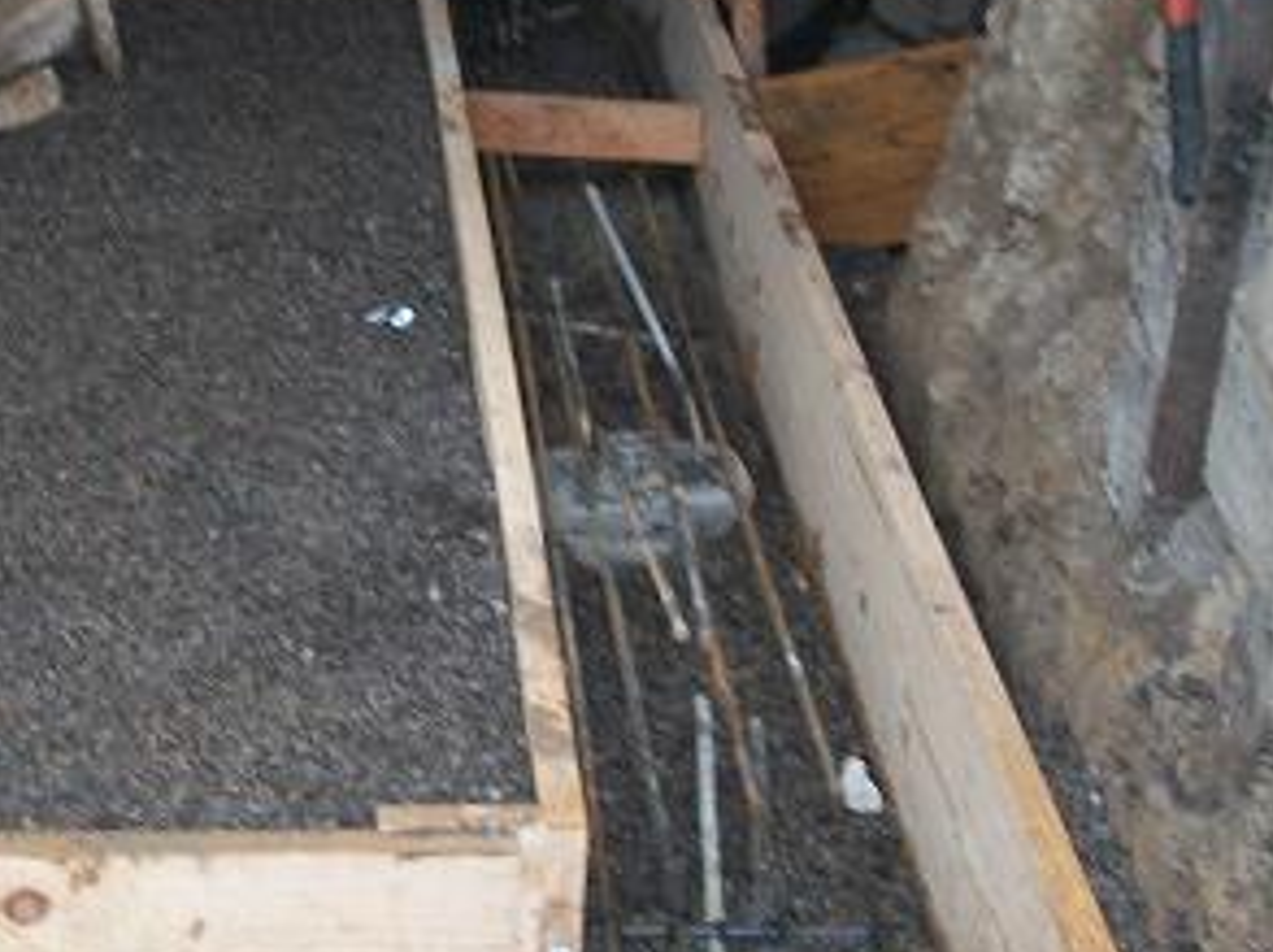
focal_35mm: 76
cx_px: 393
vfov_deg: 19.2
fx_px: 2791
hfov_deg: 25.5
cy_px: 233
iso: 80
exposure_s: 1/80
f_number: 2.9
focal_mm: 5.7
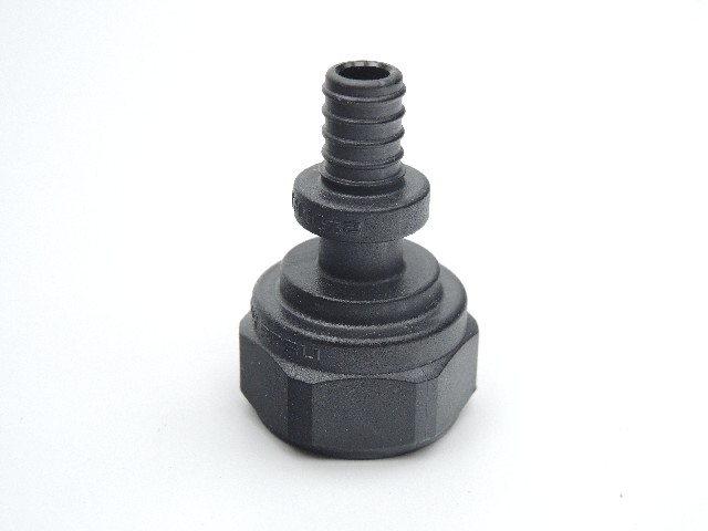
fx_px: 1350
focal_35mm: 66
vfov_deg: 22.3
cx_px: 354
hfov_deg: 29.4
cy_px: 266
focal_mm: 14.1
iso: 400
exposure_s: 1/400
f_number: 4
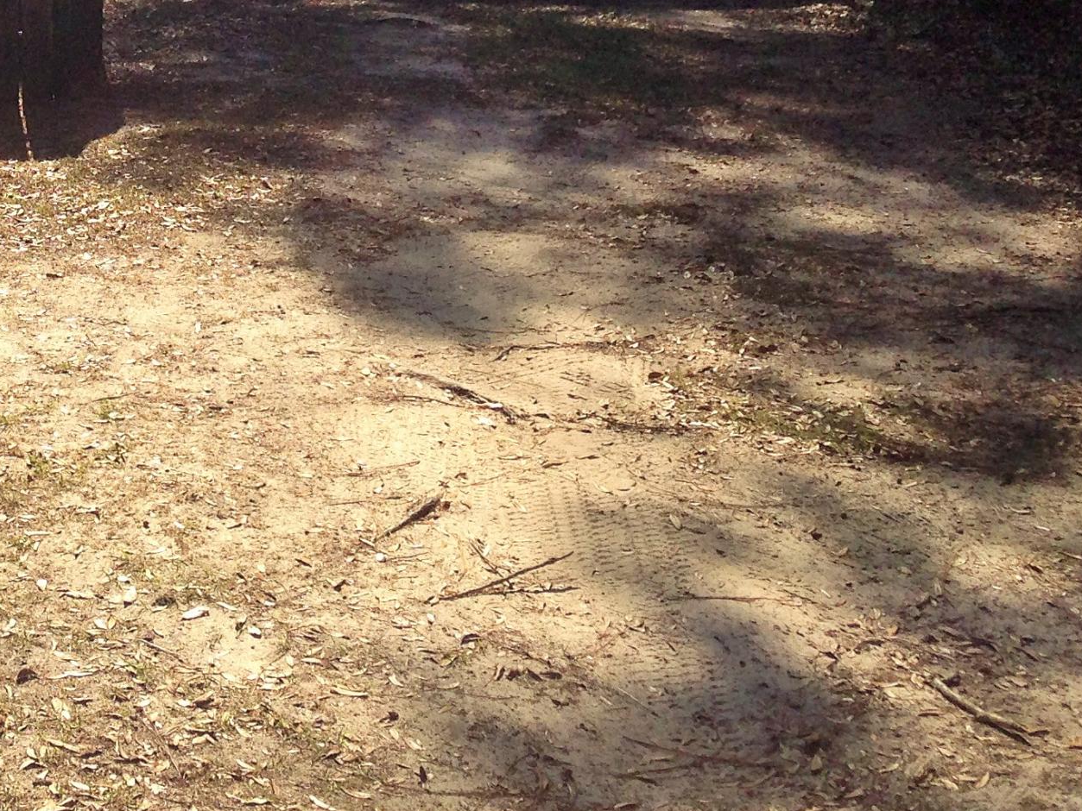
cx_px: 105
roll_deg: -0.9
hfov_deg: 24.0
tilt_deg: -7.6
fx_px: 2470
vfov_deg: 17.9
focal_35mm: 79
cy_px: -106
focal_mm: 4.12
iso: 50
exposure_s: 1/1232
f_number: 2.4
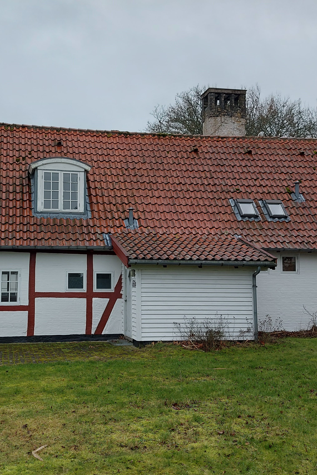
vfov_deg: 50.7
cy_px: 224
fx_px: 502
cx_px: 103
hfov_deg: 34.7
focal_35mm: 38
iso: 32
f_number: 1.8
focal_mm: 5.23
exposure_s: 1/124
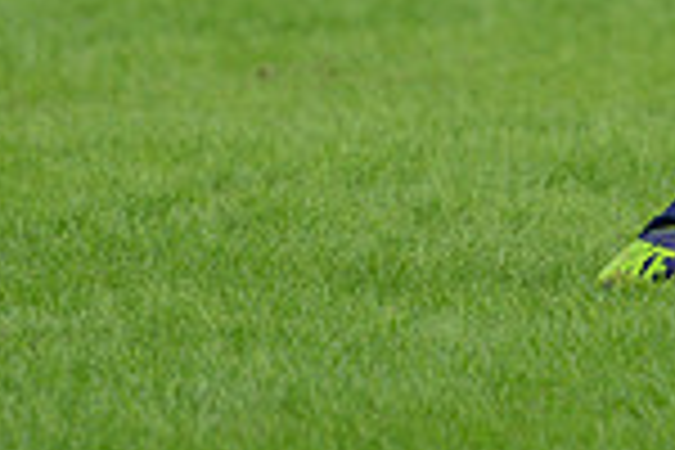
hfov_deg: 2.0
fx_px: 19592
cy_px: -407
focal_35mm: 1045
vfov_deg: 1.3
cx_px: 945
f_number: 4
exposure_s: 1/500
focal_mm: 270
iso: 500
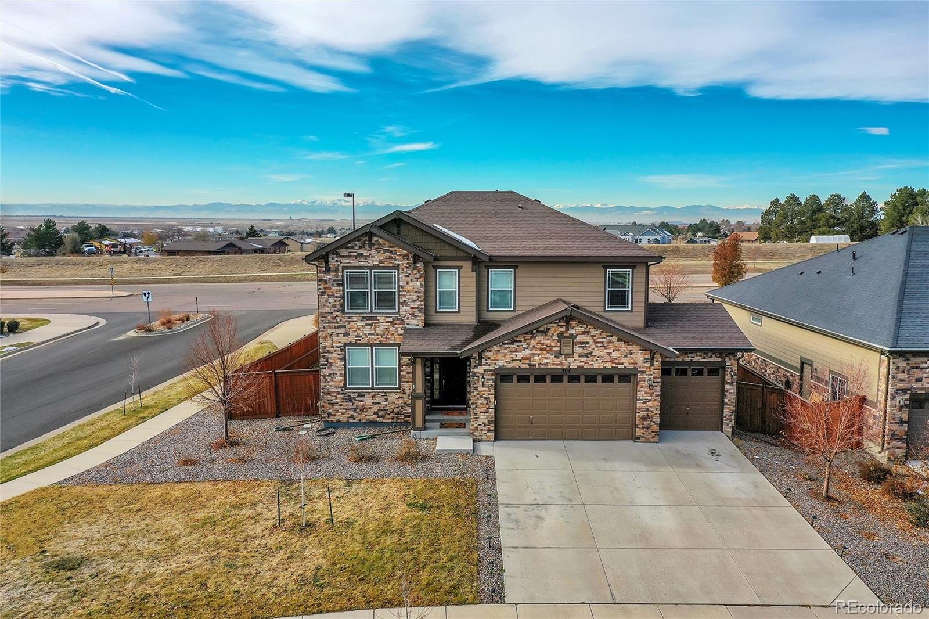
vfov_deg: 46.4
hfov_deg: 65.5
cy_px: 310
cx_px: 464
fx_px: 722
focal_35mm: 28
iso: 100
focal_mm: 10.26
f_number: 6.3
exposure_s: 1/500
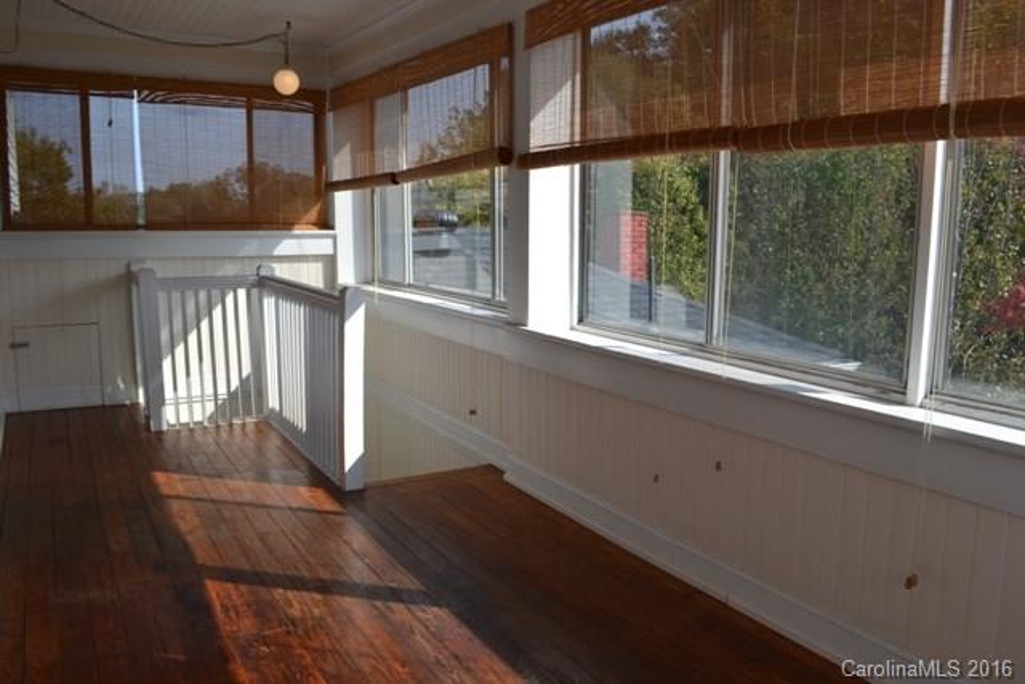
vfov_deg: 48.0
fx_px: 769
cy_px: 342
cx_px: 512
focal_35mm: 27
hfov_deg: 67.4
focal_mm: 18
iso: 100
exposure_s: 1/200
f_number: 7.1
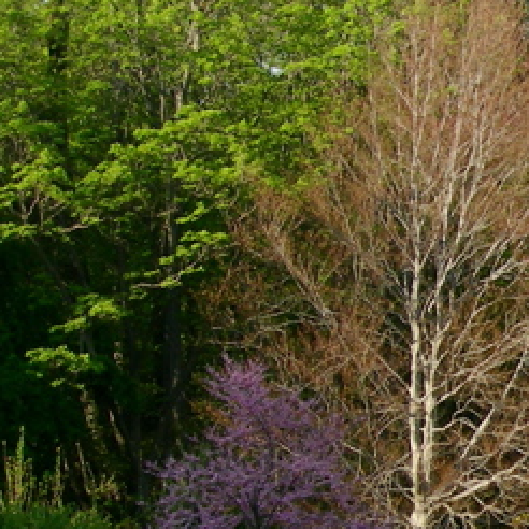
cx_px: 989
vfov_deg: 12.5
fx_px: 2421
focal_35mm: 140
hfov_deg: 11.5
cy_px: 299
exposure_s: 1/176
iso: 50
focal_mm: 7.8
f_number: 4.8
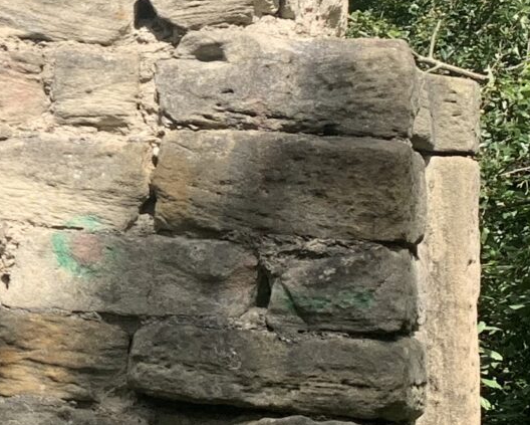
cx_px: -376
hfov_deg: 14.1
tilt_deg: +1.4
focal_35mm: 123
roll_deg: -0.5
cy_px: 35
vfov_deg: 12.4
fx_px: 1930
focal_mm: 4.25
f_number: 1.8
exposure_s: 1/1468
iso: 25
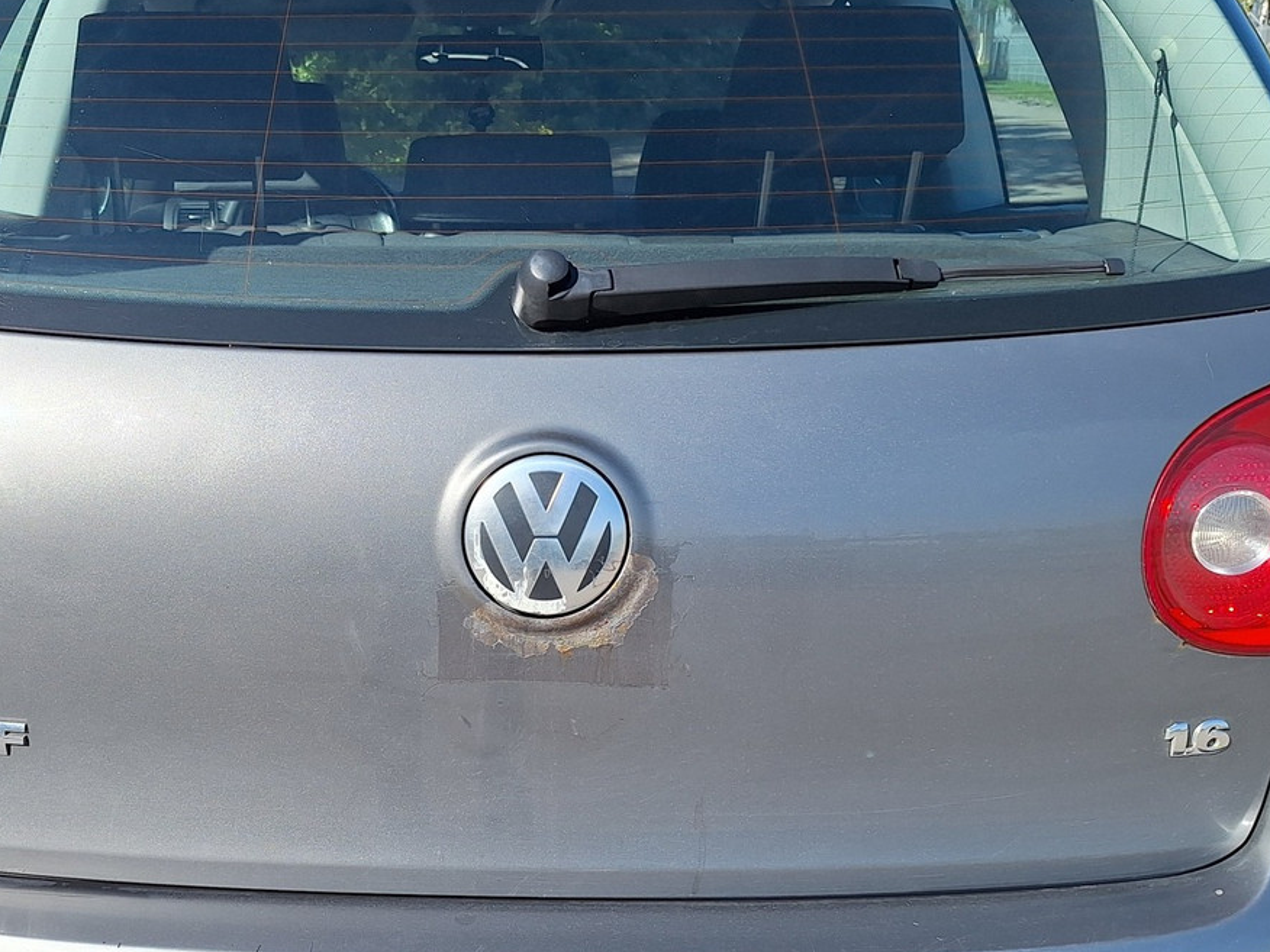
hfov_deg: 44.1
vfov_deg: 34.2
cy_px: 594
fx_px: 1541
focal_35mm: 42
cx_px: 415
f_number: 1.8
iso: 40
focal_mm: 5.54
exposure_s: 1/2632
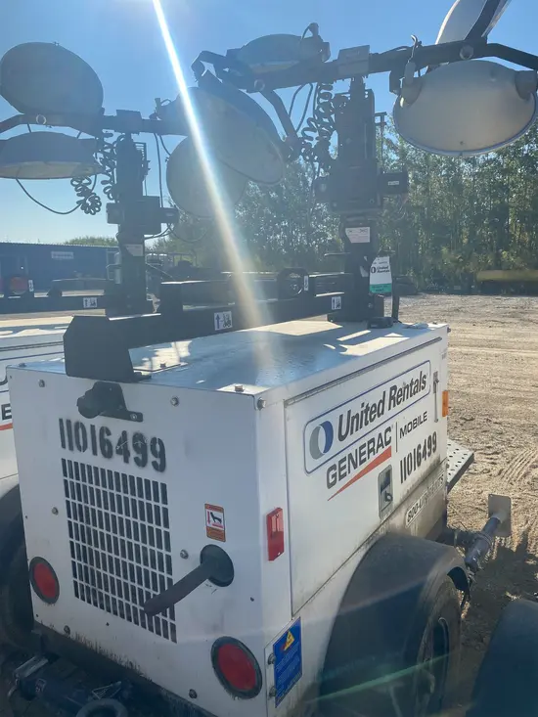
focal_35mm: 26
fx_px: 539
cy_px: 358
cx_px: 269
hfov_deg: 53.1
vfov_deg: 67.3
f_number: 1.8
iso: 32
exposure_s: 1/3610
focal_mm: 4.25
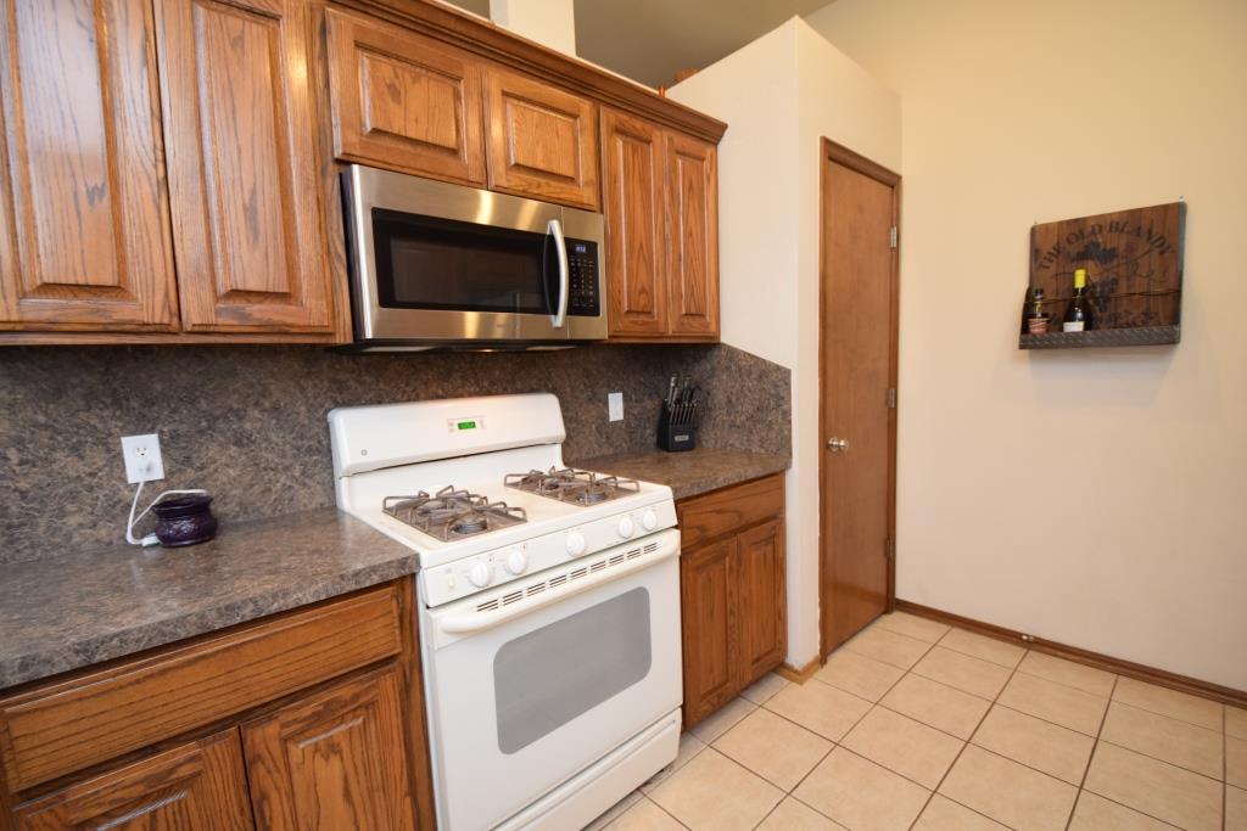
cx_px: 624
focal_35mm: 15
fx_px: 520
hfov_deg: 100.4
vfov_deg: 77.3
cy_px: 416
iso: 800
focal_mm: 10
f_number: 4
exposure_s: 1/60
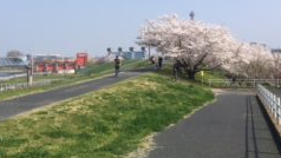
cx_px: 91
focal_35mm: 53
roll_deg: +0.6
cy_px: 27
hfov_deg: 38.7
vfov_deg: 22.3
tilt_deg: +3.7
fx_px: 395
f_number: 2.2
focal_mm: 4.15
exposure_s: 1/1876
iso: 25
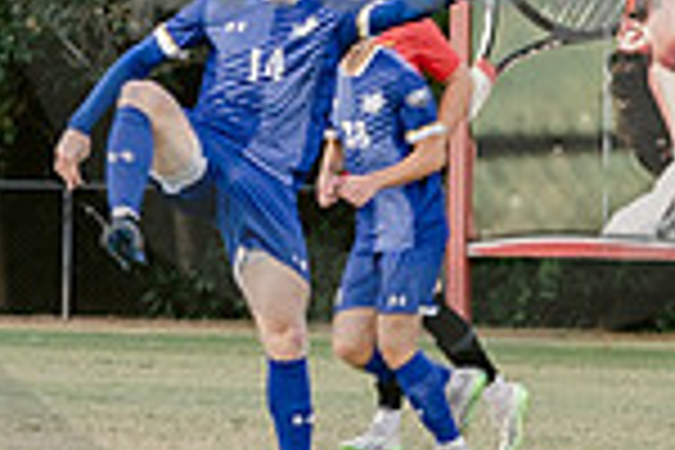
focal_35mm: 716
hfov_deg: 2.9
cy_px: 495
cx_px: 48
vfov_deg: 1.9
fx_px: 13424
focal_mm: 90
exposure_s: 1/250
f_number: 4.5
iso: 640
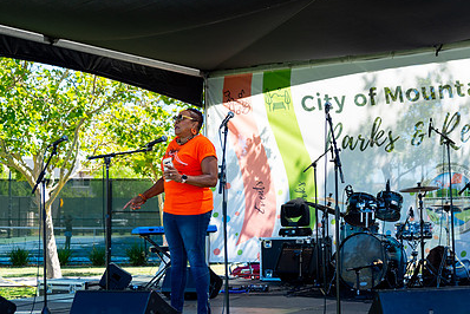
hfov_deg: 29.9
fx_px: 875
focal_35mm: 67
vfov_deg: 20.3
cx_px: 302
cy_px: 155
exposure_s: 1/1250
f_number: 2.8
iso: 160
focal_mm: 46
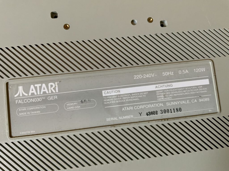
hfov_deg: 61.7
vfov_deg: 48.2
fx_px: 192
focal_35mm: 29
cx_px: 114
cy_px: 86
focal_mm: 3
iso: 250
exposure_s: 1/60
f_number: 1.8
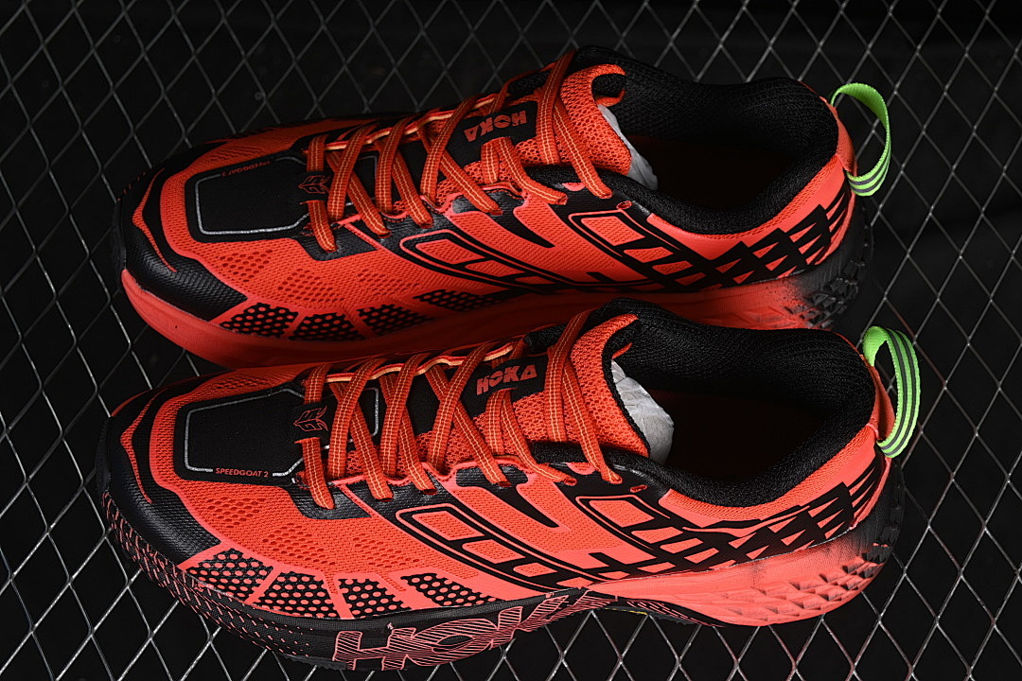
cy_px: 340
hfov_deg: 27.0
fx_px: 2129
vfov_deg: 18.2
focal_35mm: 75
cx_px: 511
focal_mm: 50
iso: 160
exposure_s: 1/60
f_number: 7.1
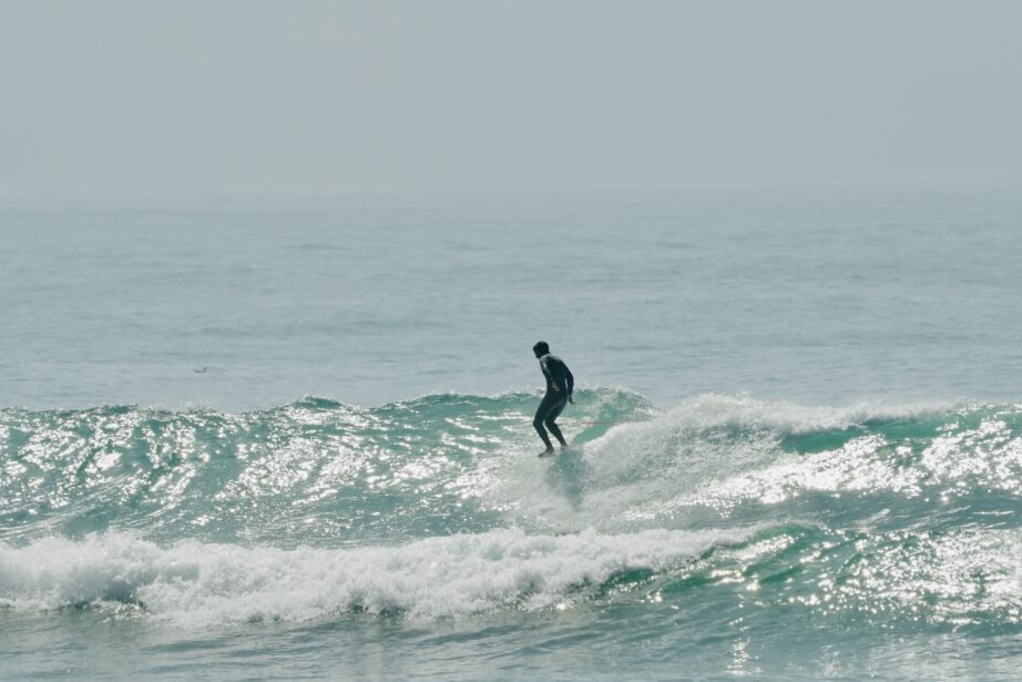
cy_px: 321
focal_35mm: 960
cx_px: 487
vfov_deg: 1.4
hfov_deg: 2.1
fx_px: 27256
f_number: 10
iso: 400
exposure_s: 1/1000
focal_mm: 576
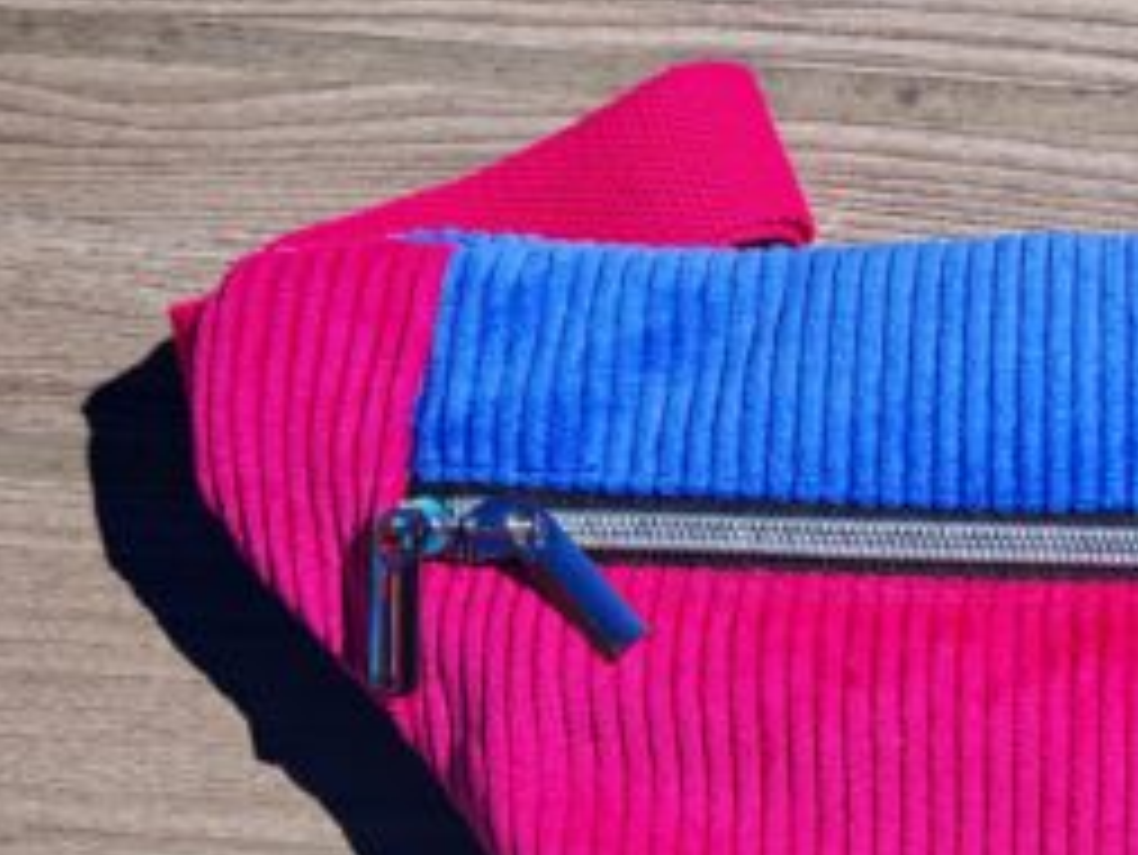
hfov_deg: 28.0
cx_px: 1196
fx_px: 2105
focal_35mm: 64
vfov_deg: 22.9
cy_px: 544
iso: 50
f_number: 1.9
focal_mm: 6.67
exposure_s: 1/1700
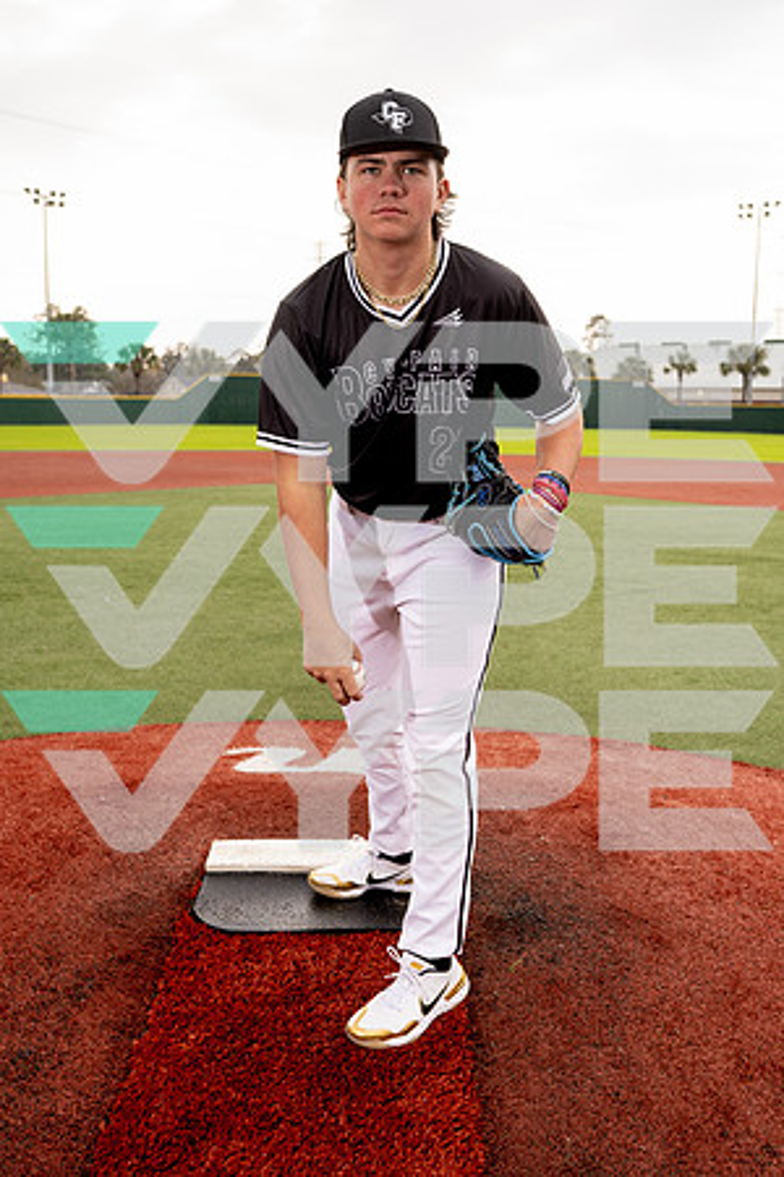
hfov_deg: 37.9
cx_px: 392
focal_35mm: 35
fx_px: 1143
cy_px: 588
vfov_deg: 54.4
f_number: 5
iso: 125
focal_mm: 35
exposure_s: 1/250
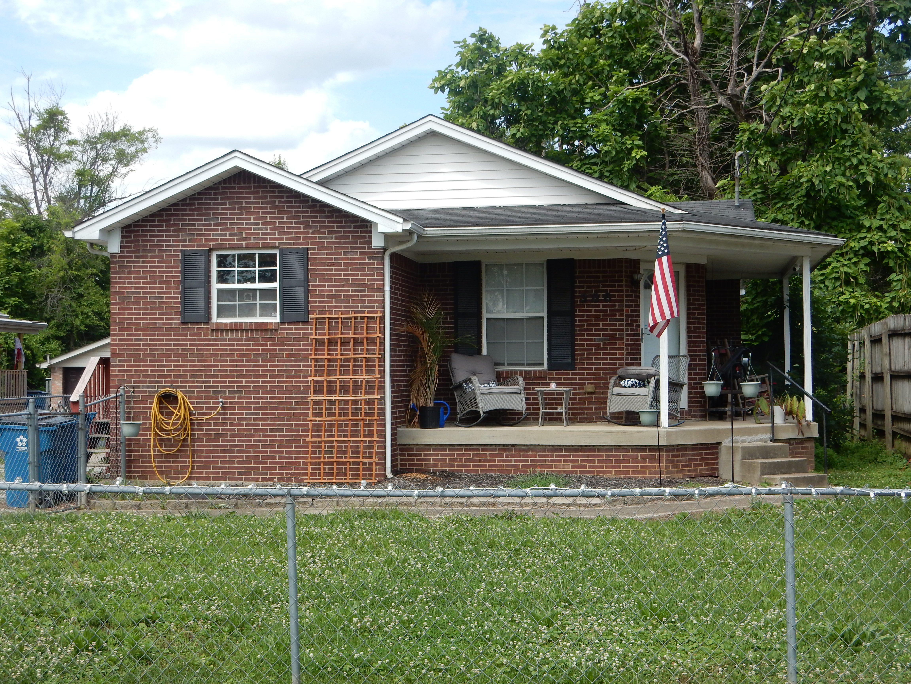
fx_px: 1342
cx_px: 456
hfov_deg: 37.5
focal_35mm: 51
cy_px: 342
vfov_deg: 28.6
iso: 125
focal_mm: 9
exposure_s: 1/500
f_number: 4.5
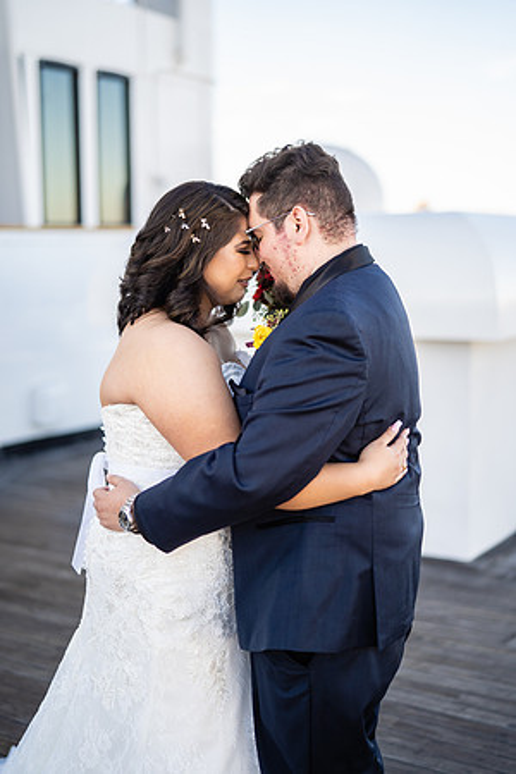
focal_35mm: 50
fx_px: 1075
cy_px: 387
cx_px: 258
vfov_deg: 39.6
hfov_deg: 27.0
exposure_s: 1/1600
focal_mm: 50
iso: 200
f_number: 1.4
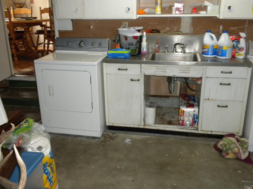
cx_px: 126
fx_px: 270
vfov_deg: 38.6
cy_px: 94
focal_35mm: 37
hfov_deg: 50.2
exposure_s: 1/30
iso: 400
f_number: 3.5
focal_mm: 6.6
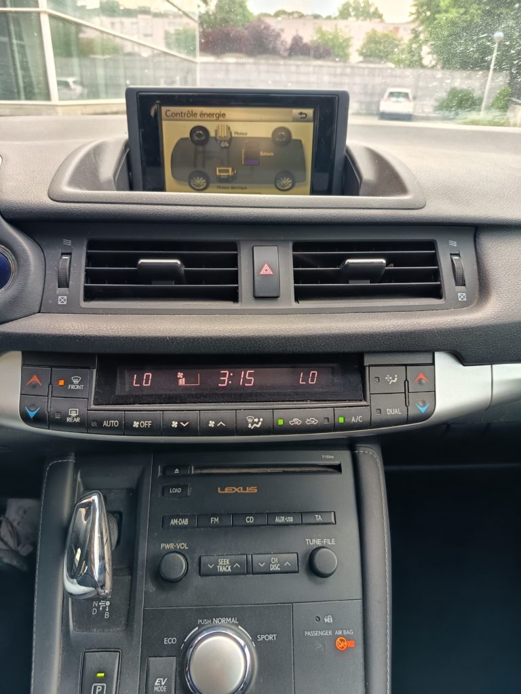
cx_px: 260
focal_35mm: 24
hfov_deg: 56.8
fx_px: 482
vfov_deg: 71.6
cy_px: 347
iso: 176
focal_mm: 5.27
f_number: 1.7
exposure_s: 1/50
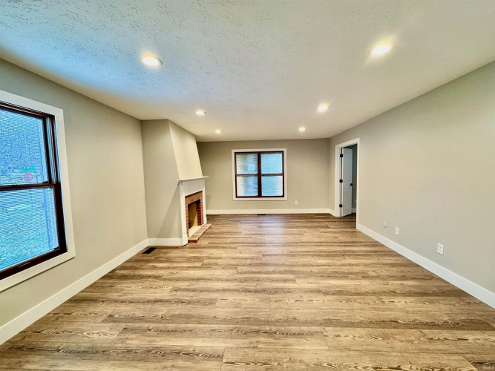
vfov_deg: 85.7
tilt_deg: -4.5
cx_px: 248
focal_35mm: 14
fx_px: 200
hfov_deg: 102.1
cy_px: 186
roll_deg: +1.0
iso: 200
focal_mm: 2.22
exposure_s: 1/60
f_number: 2.2
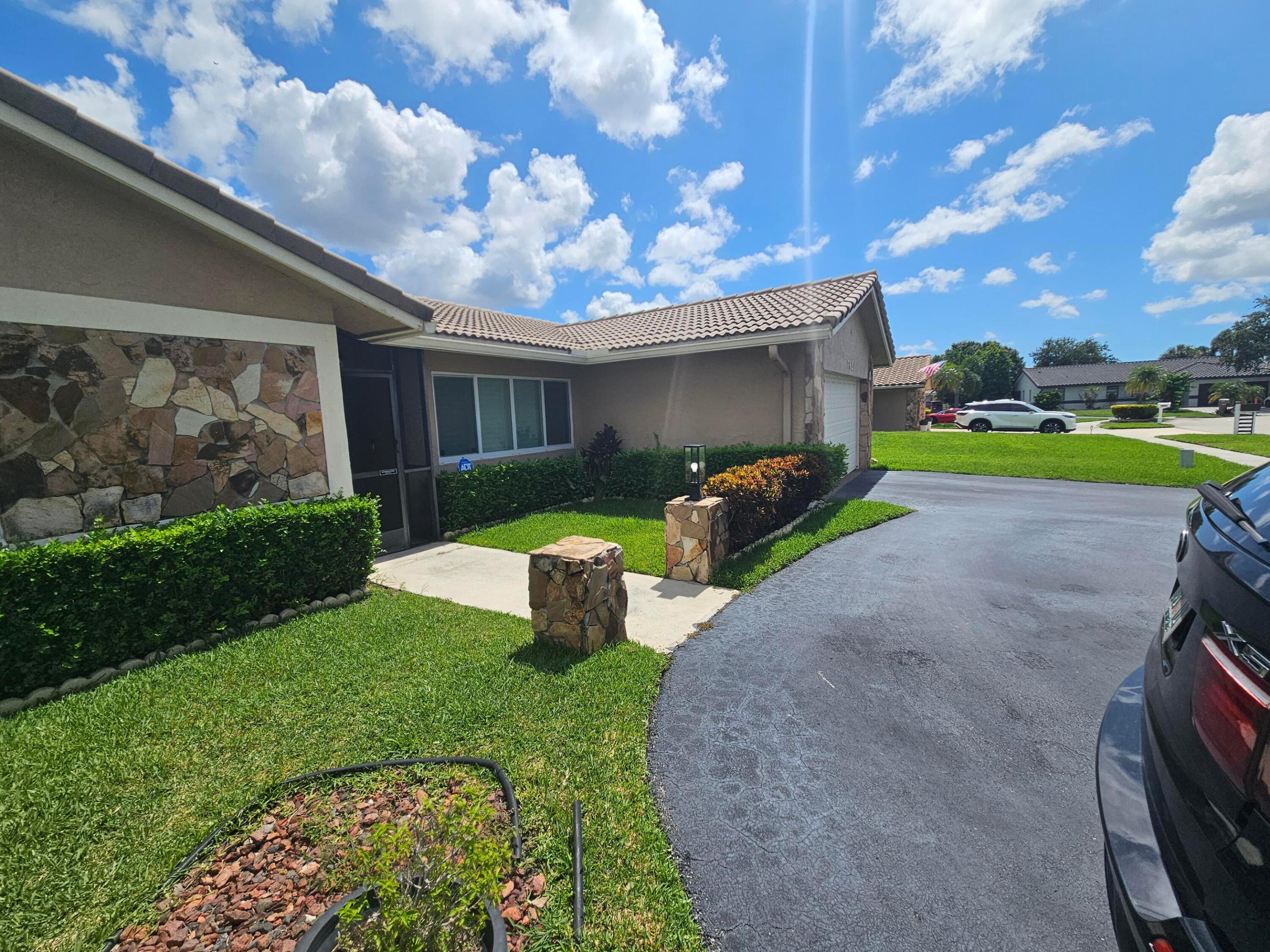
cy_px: 476
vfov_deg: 89.9
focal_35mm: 13
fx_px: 477
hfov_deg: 106.2
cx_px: 635
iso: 50
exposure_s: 1/3747
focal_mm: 2.2
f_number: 2.2
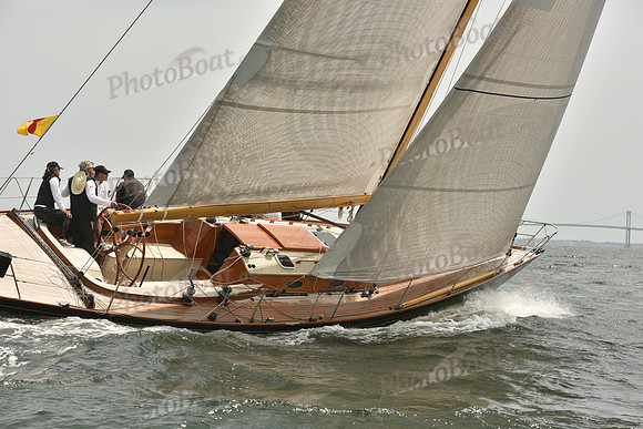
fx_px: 1251
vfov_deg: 19.5
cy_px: 214
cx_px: 322
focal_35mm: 70
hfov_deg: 28.8
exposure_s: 1/1600
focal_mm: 70
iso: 400
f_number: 8
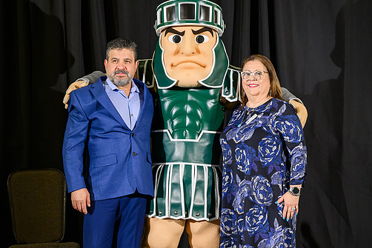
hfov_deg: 13.2
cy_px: 95
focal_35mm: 156
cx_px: 205
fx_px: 1612
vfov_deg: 8.8
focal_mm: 120
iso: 1250
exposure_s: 1/250
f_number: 2.8
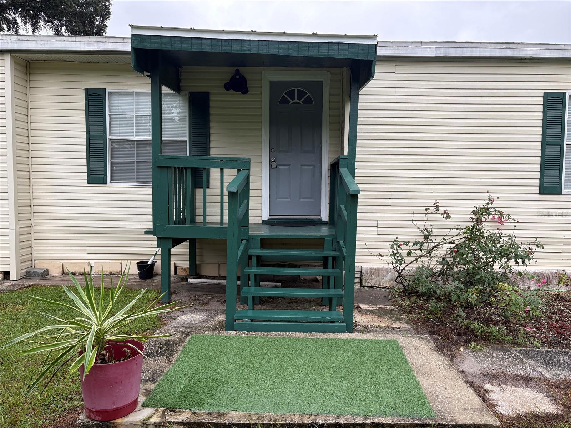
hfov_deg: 67.3
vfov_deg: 53.1
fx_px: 429
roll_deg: -0.4
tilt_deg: -4.0
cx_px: 286
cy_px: 214
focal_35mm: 26
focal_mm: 5.96
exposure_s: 1/174
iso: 40
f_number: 1.6
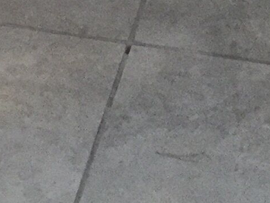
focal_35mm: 212
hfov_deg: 9.3
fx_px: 1654
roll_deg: -0.4
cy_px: -233
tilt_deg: -33.1
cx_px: 115
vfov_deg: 6.7
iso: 200
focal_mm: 3.3
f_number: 2.4
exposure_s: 1/33
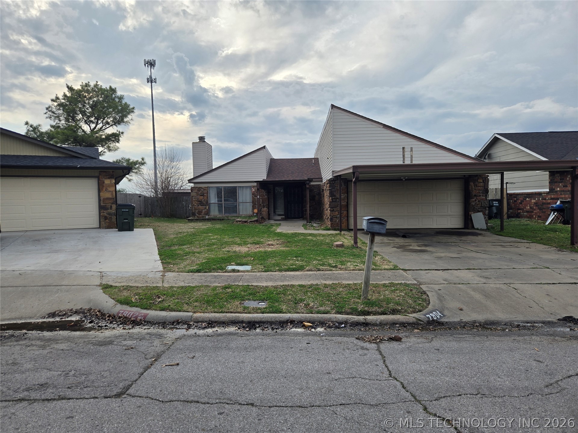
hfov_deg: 73.9
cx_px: 289
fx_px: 384
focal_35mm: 23
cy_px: 216
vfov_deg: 58.9
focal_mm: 5.4
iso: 25
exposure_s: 1/1376
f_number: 1.8
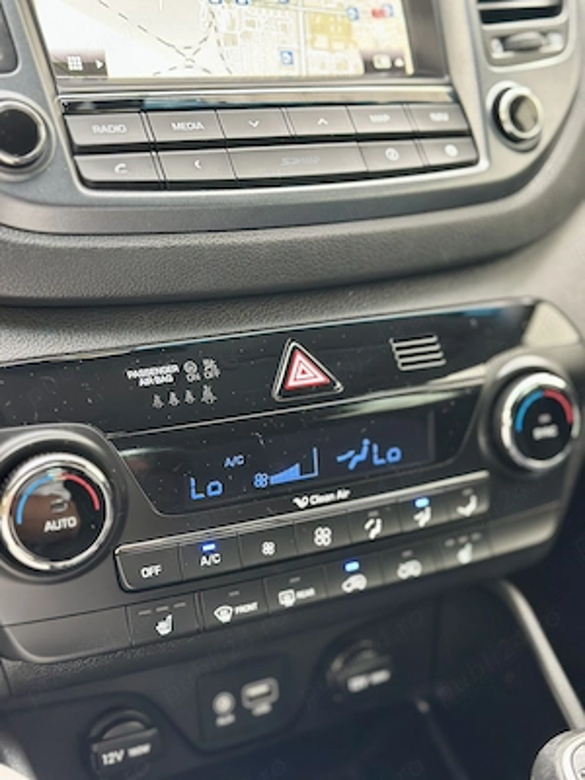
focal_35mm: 48
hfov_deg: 30.3
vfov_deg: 39.7
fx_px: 1082
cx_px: 292
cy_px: 390
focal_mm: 6.86
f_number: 1.78
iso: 400
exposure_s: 1/60
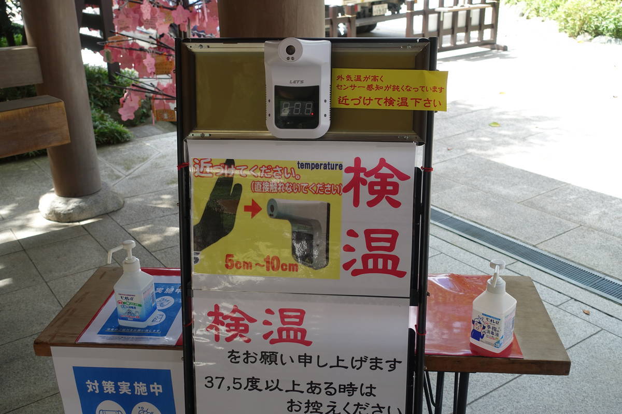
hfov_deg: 54.4
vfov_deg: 37.9
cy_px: 207
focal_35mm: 35
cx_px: 311
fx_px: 605
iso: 125
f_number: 4
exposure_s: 1/125
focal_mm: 12.99
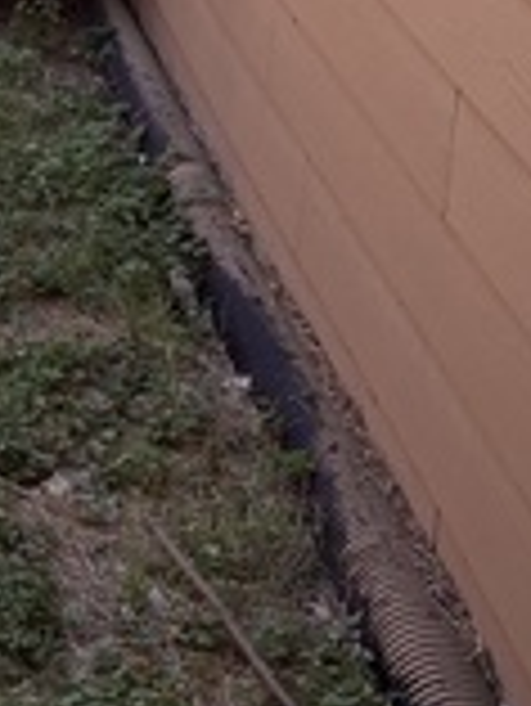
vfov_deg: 16.4
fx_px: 2431
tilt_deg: -15.3
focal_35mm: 119
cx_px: -266
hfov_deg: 11.9
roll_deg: +0.7
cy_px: 115
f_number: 1.8
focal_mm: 3.99
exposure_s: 1/403
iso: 32
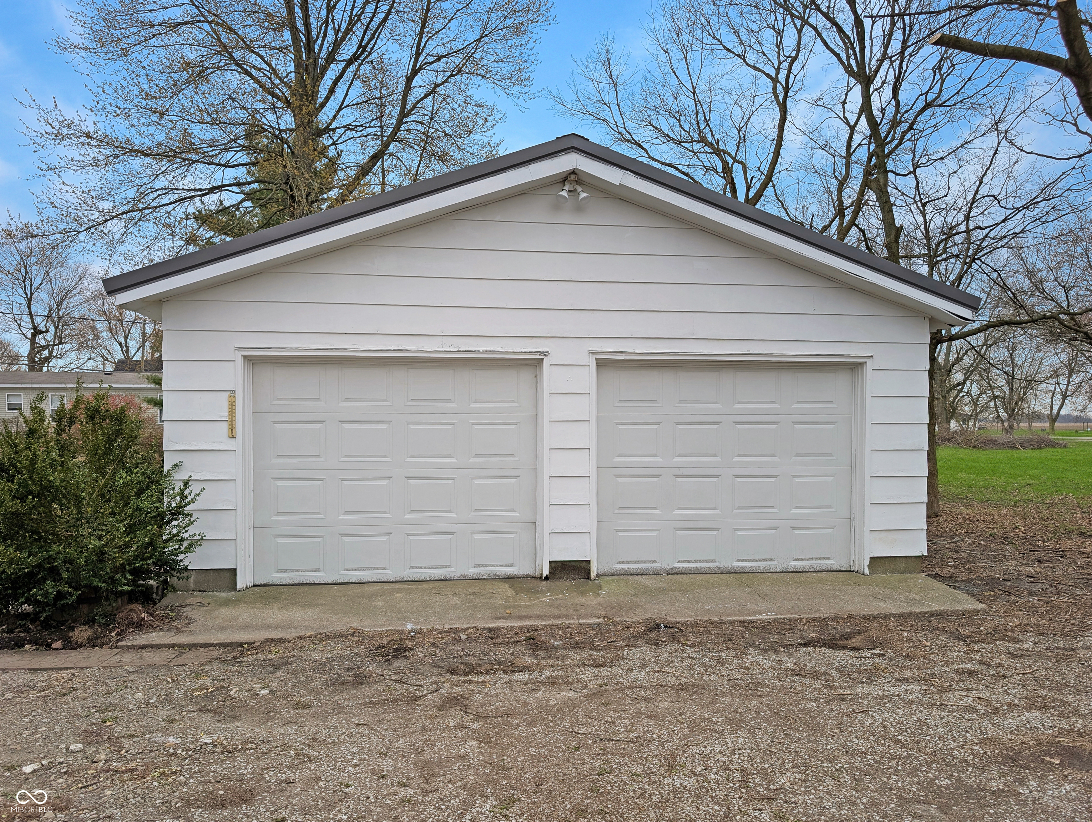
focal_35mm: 24
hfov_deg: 71.5
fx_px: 758
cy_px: 411
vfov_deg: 56.9
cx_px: 546
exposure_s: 1/171
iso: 21
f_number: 1.68
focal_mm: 6.9
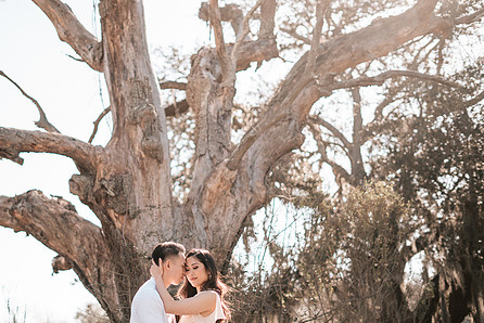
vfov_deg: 20.9
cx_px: 175
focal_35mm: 65
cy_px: 178
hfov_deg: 30.8
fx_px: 874
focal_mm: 50
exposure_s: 1/1000
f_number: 1.8
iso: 50
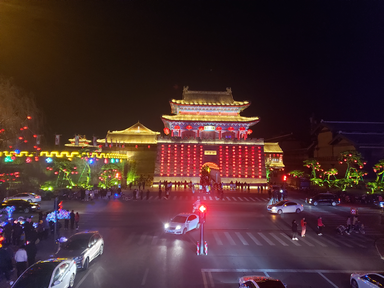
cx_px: 192
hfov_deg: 67.3
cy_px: 144
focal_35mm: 26
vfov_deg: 53.1
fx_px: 288
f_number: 1.5
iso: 640
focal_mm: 4.3
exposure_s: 1/50
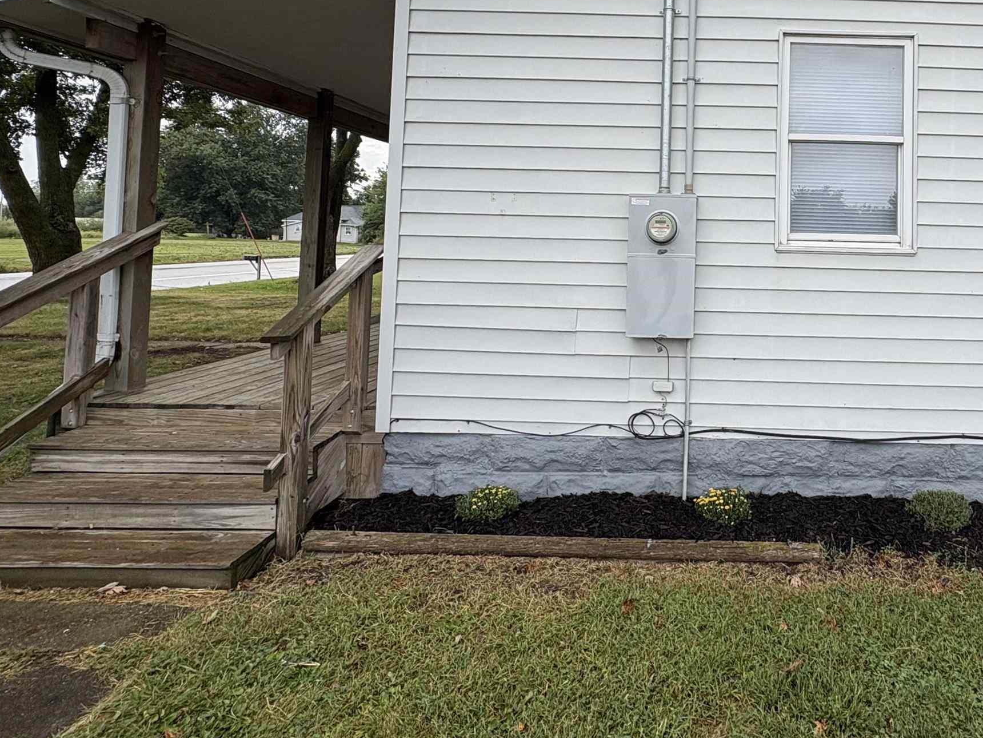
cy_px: 221
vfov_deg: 53.3
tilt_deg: +2.8
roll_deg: -1.2
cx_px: 727
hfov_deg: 65.5
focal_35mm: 25
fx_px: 710
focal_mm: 2.22
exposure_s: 1/812
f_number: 2.2
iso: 50
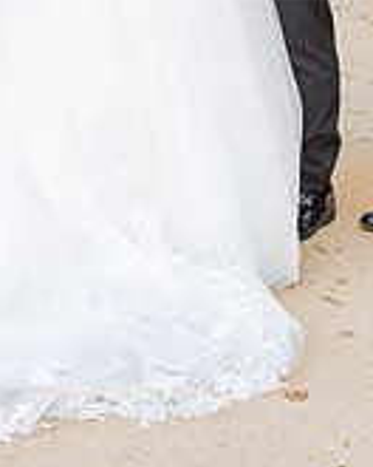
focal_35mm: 109
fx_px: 1504
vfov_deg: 16.7
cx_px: 139
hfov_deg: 14.1
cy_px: -118
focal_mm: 28
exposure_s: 1/200
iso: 640
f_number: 4.5
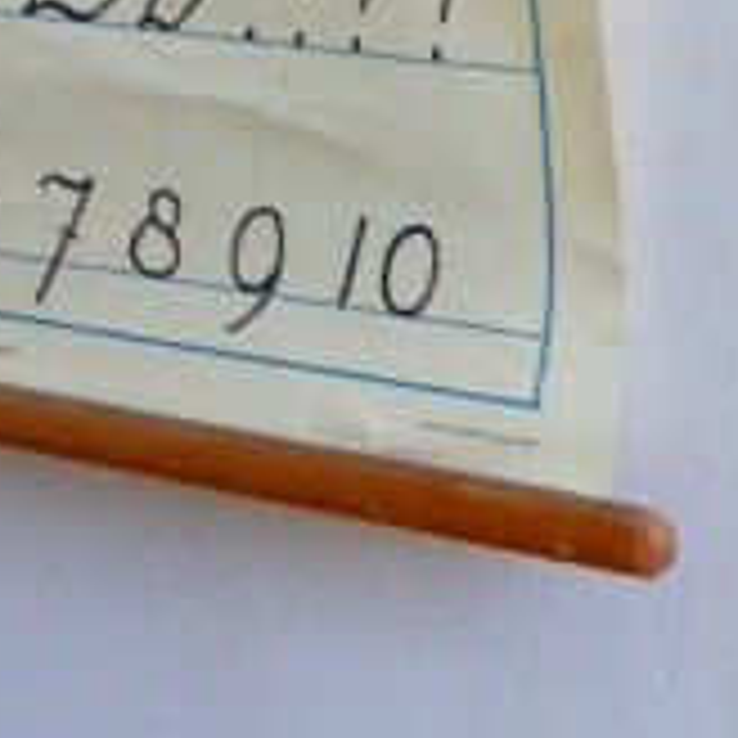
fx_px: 3666
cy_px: -410
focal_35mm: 152
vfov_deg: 11.0
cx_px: 216
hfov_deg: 11.5
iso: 400
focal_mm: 7.9
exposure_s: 1/30
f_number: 4.1
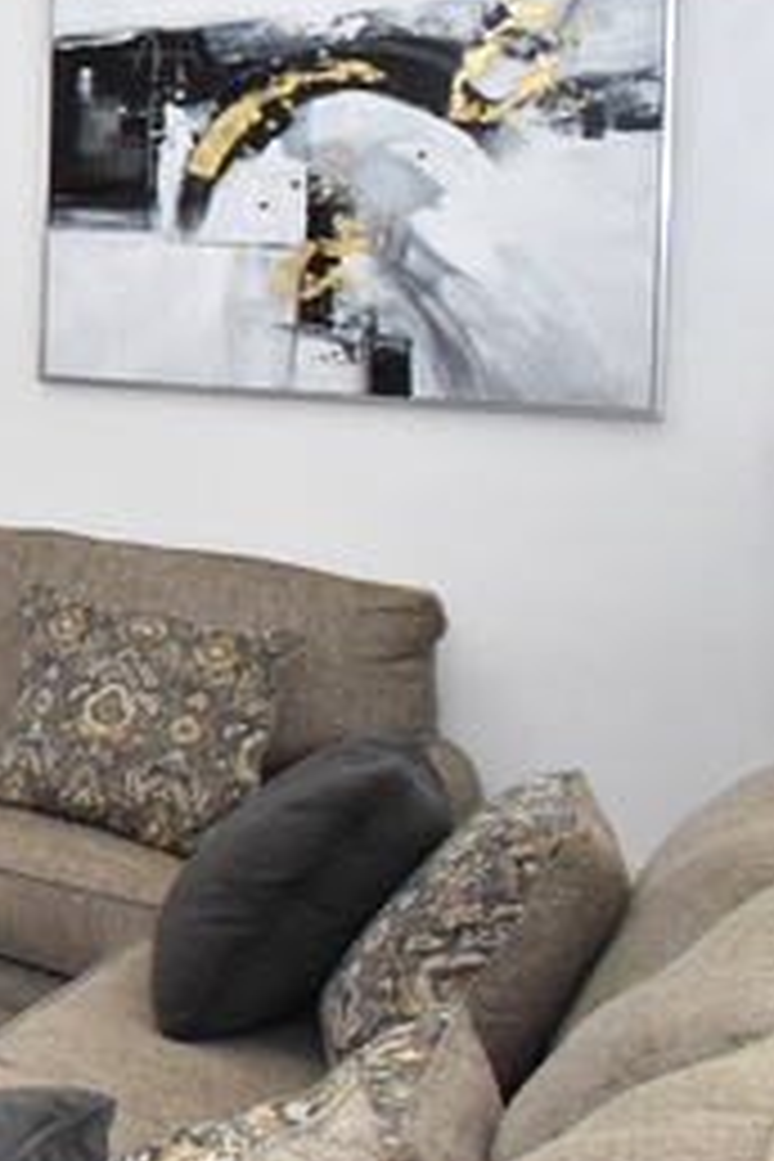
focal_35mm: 50
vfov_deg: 38.6
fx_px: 1612
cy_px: 290
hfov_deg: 14.6
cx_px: -1143
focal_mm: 10
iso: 1250
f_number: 8
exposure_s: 1/80
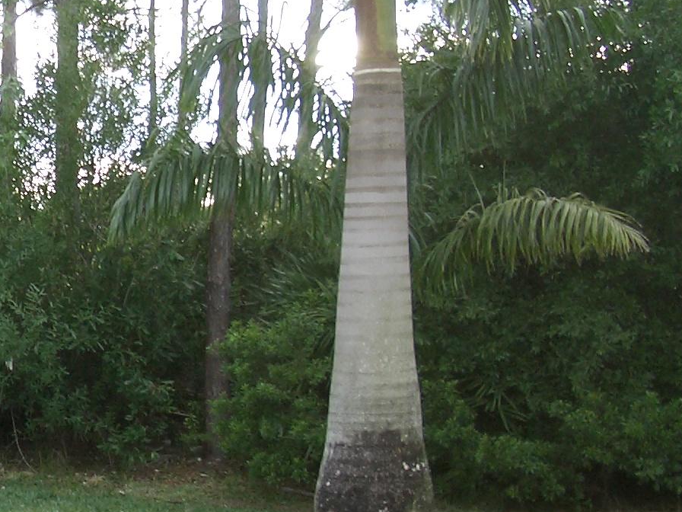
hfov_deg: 20.5
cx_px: -110
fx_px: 1773
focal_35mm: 90
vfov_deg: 16.4
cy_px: 277
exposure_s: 1/80
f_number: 2.6
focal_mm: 5.8
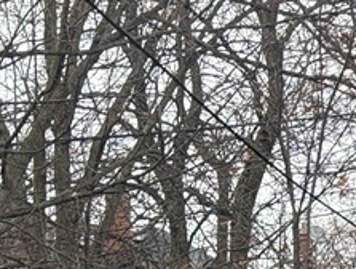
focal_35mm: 220
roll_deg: -0.3
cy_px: 572
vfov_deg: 6.5
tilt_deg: -2.2
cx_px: 747
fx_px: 2266
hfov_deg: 8.5
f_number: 1.78
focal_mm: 6.76
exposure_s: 1/80
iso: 100
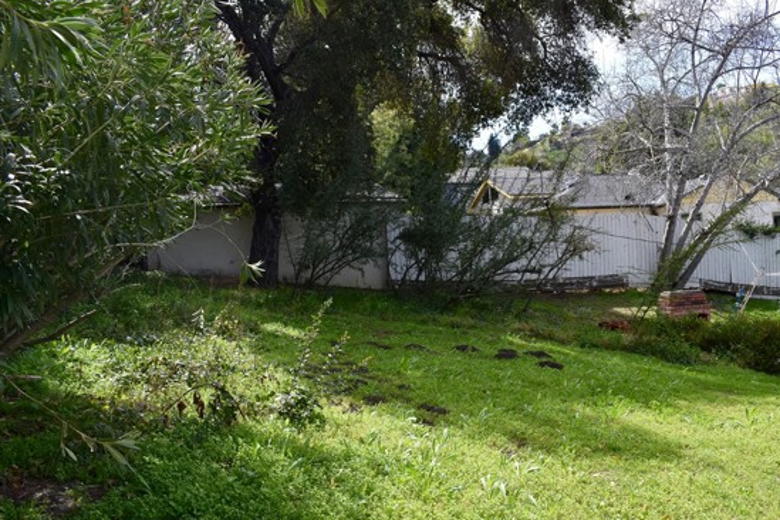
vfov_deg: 37.8
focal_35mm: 35
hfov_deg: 54.3
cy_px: 296
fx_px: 758
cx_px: 436
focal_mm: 20
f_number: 8
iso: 360
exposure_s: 1/500
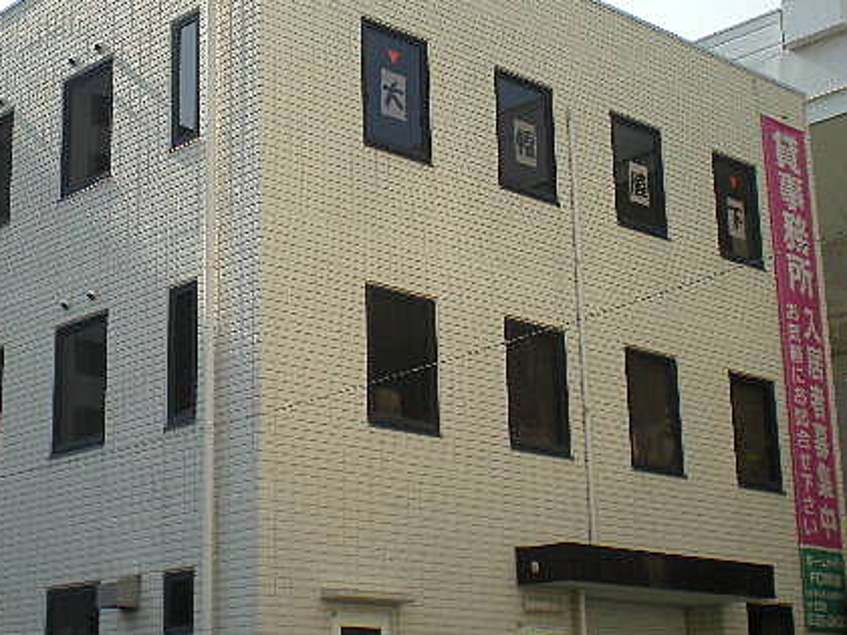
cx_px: 327
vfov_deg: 21.9
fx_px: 1639
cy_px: 304
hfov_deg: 28.9
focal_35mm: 67
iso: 89
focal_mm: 7.4
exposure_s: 1/380
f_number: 4.9
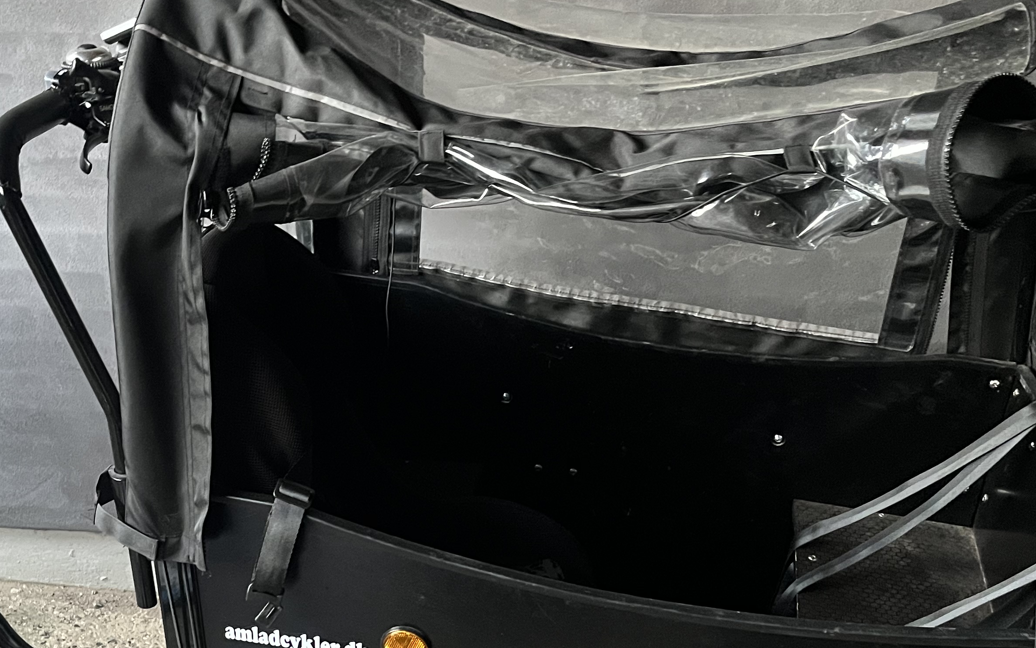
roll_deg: -0.9
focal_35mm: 47
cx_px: 349
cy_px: 504
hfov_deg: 42.1
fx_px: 1327
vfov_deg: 27.0
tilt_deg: -30.9
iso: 640
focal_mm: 5.1
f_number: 1.6
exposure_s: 1/35
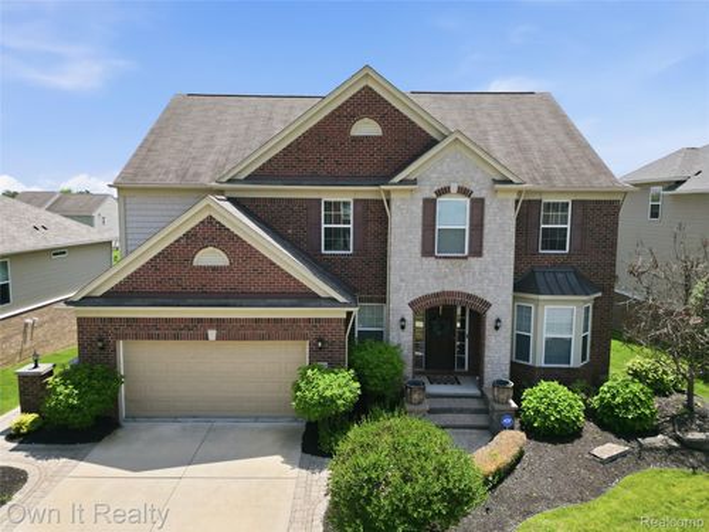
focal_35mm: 24
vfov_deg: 56.8
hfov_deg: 71.6
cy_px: 266
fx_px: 492
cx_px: 354
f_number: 1.7
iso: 110
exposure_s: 1/2500
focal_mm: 6.7
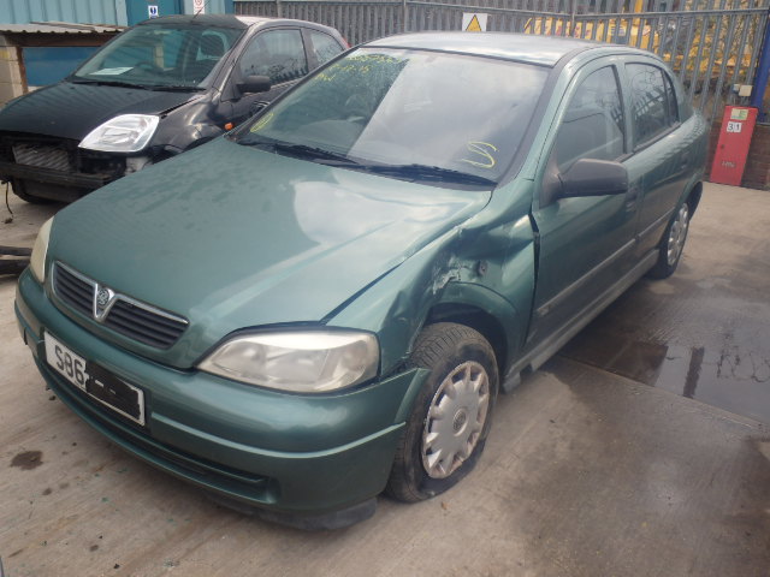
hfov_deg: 60.0
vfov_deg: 46.8
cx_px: 385
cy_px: 288
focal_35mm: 30
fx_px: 667
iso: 125
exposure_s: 1/100
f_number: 4.1
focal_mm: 5.4
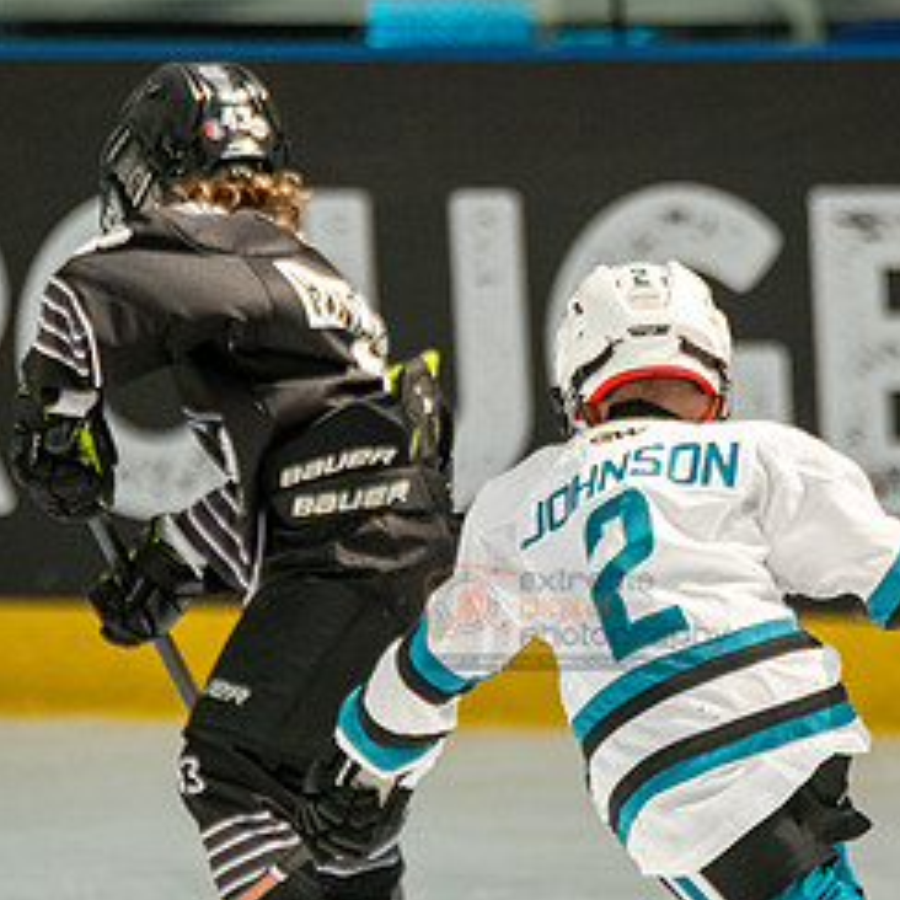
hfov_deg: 2.5
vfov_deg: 2.5
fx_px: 20326
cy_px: 632
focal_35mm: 691
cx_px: 515
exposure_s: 1/5000
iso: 1600
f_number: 3.2
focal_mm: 274
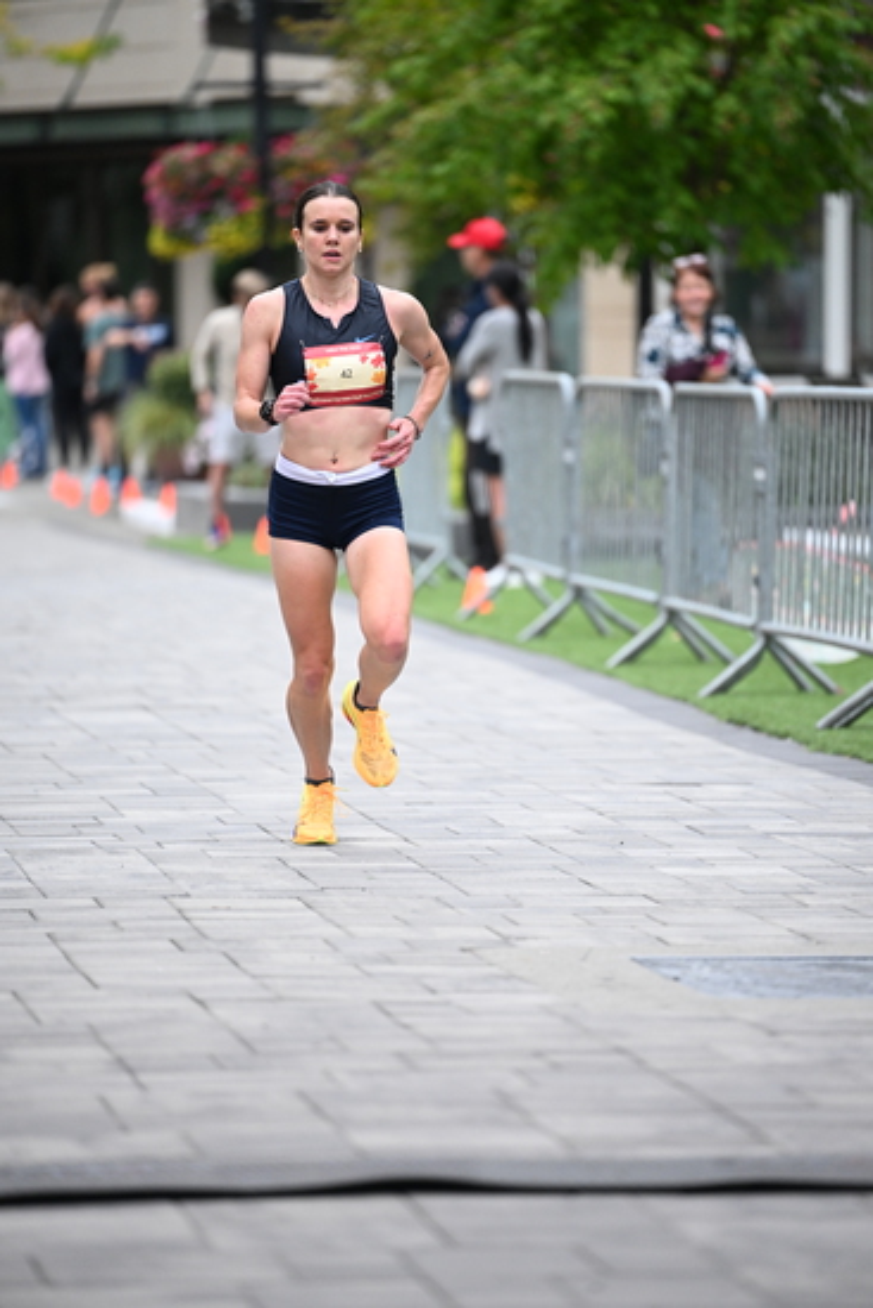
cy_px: 654
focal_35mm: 200
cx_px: 436
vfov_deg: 10.3
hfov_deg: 6.9
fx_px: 7270
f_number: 2.8
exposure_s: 1/1000
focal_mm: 200
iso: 1600
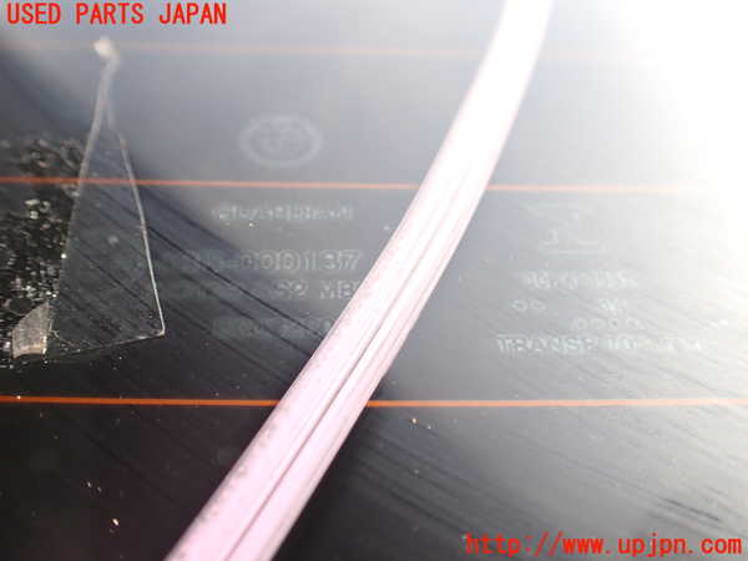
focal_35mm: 30
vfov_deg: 46.8
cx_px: 374
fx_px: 648
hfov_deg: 60.0
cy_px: 280
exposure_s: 1/200
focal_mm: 5.4
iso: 100
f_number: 2.3
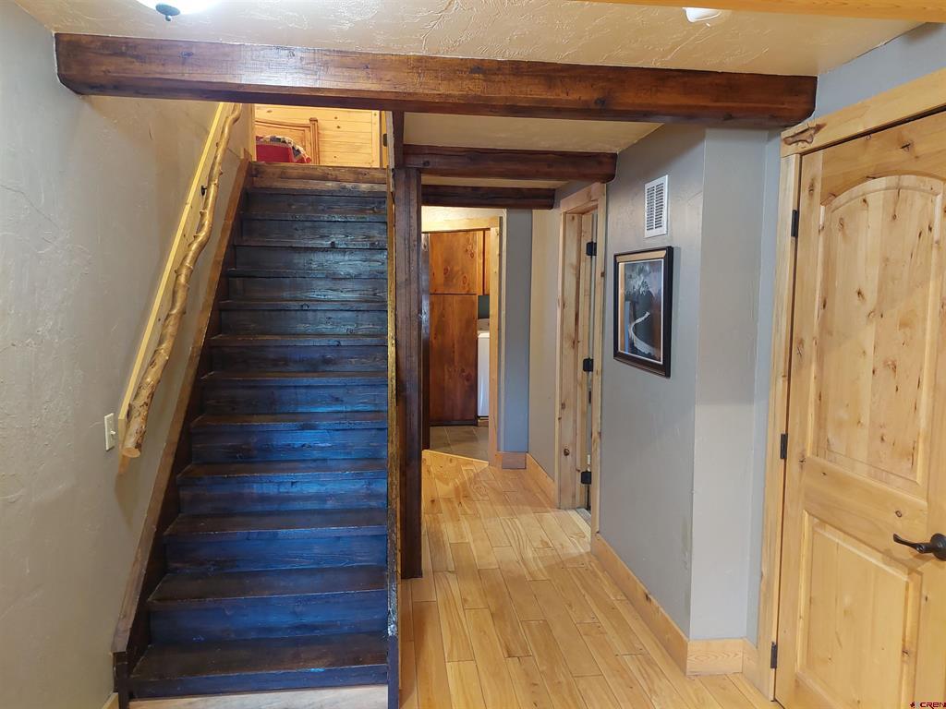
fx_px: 656
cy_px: 354
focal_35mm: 24
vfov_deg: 56.8
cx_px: 473
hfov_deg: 71.6
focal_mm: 5.23
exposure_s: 1/24
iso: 500
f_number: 1.8
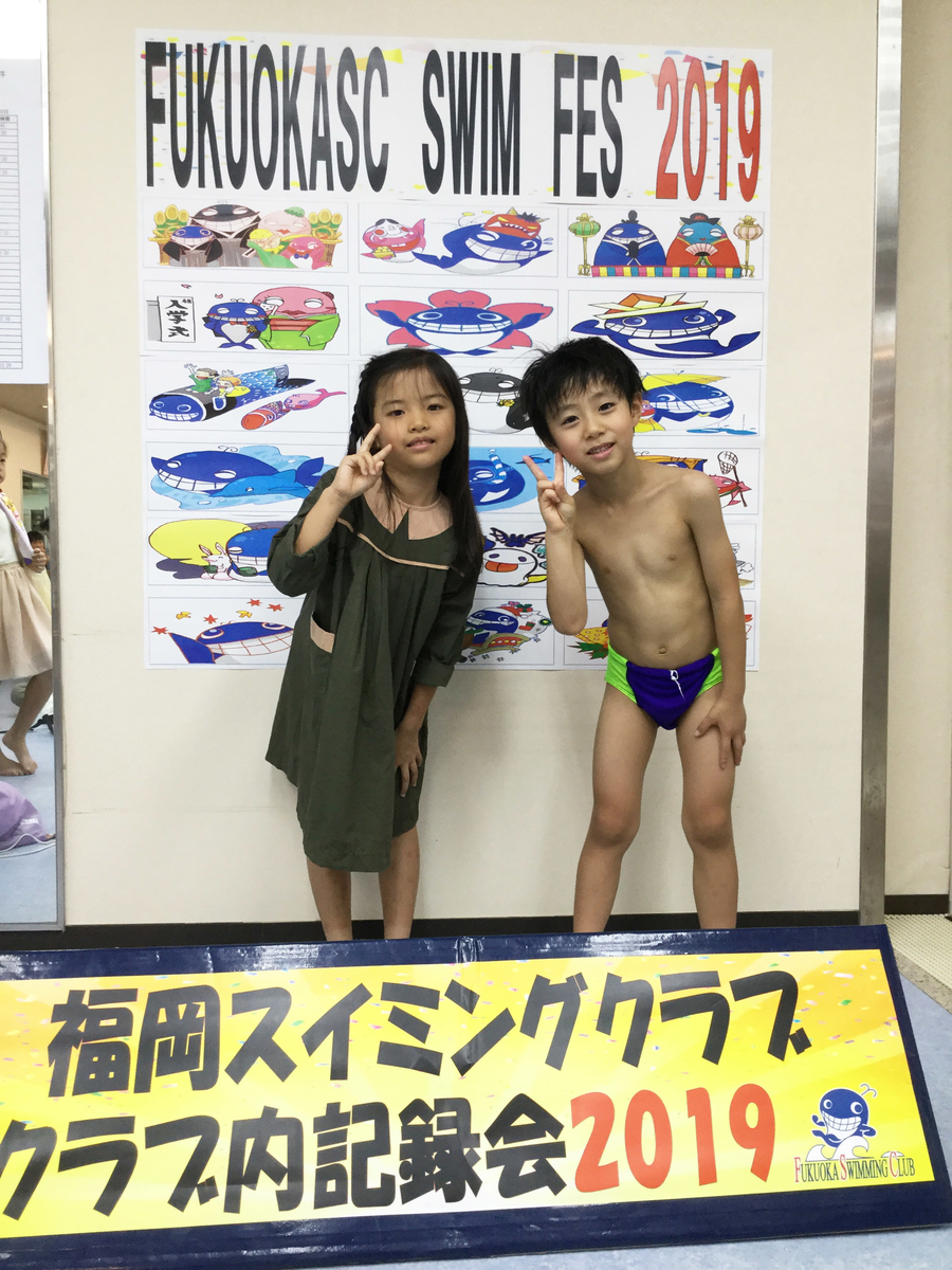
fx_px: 1137
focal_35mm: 31
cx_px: 476
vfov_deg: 58.4
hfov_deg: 45.4
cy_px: 635
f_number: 2.4
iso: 50
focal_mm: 3.3
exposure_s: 1/30
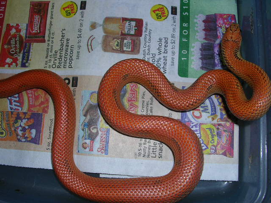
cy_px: 102
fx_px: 297
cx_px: 136
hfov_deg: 49.0
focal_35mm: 38
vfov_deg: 37.7
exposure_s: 1/60.1
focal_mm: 5.8
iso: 50
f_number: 5.6
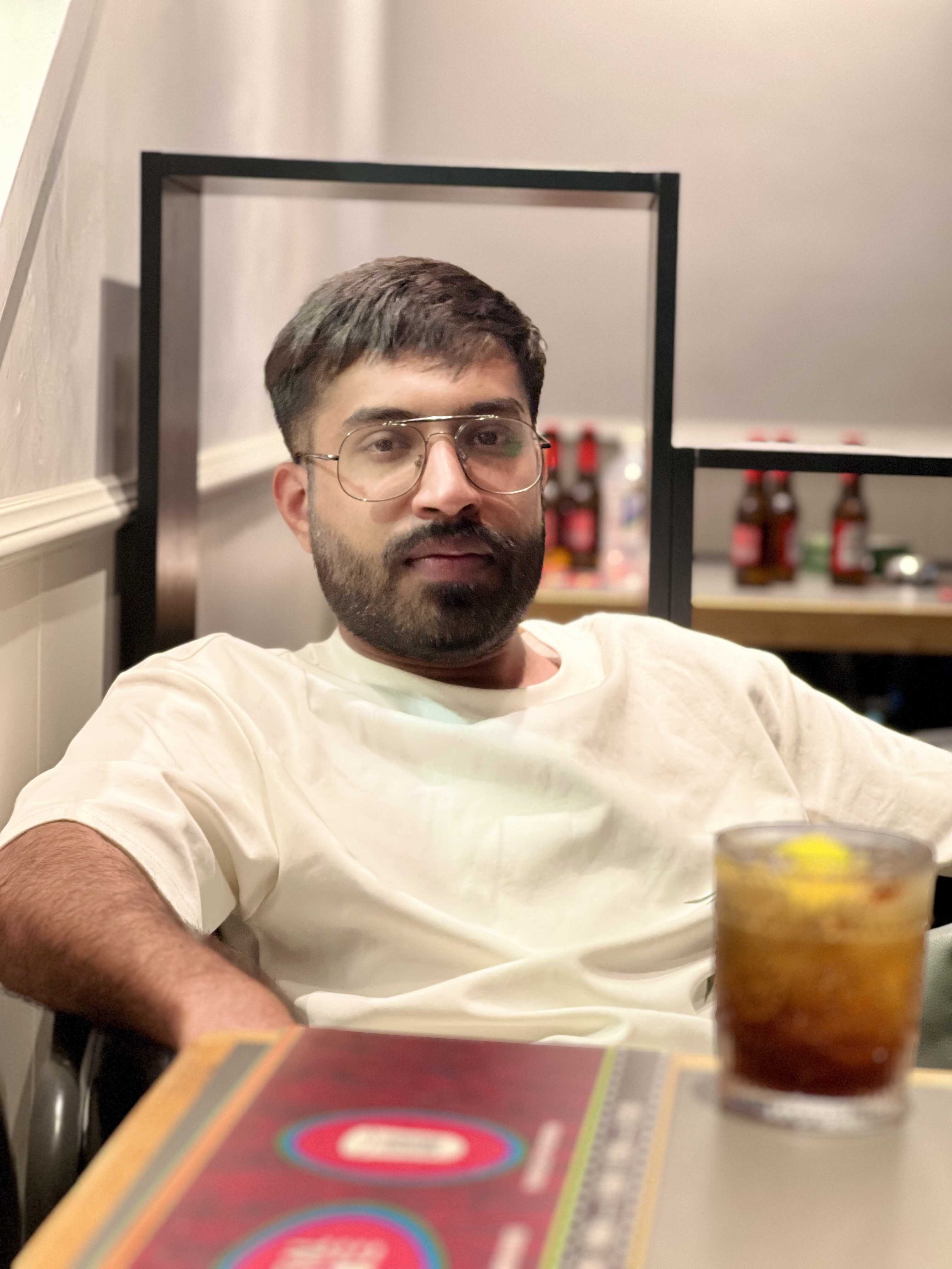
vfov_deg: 25.3
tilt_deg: -4.4
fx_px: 2824
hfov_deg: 19.1
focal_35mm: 77
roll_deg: -1.4
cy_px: 634
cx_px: 476
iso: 320
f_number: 2.8
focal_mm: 9
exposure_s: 1/25
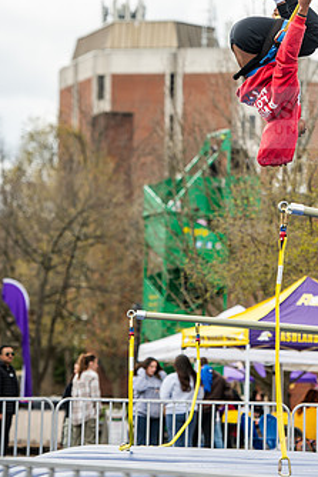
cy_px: 176
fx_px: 2409
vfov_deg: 11.3
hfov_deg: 7.5
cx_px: 210
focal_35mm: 182
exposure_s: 1/800
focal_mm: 135
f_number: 3.5
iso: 125
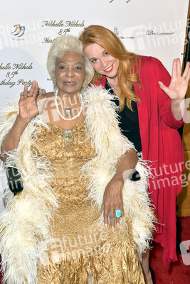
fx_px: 332
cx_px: 95
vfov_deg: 46.4
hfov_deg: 31.9
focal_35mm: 42
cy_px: 142
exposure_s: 1/320
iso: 400
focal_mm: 42
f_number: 6.3
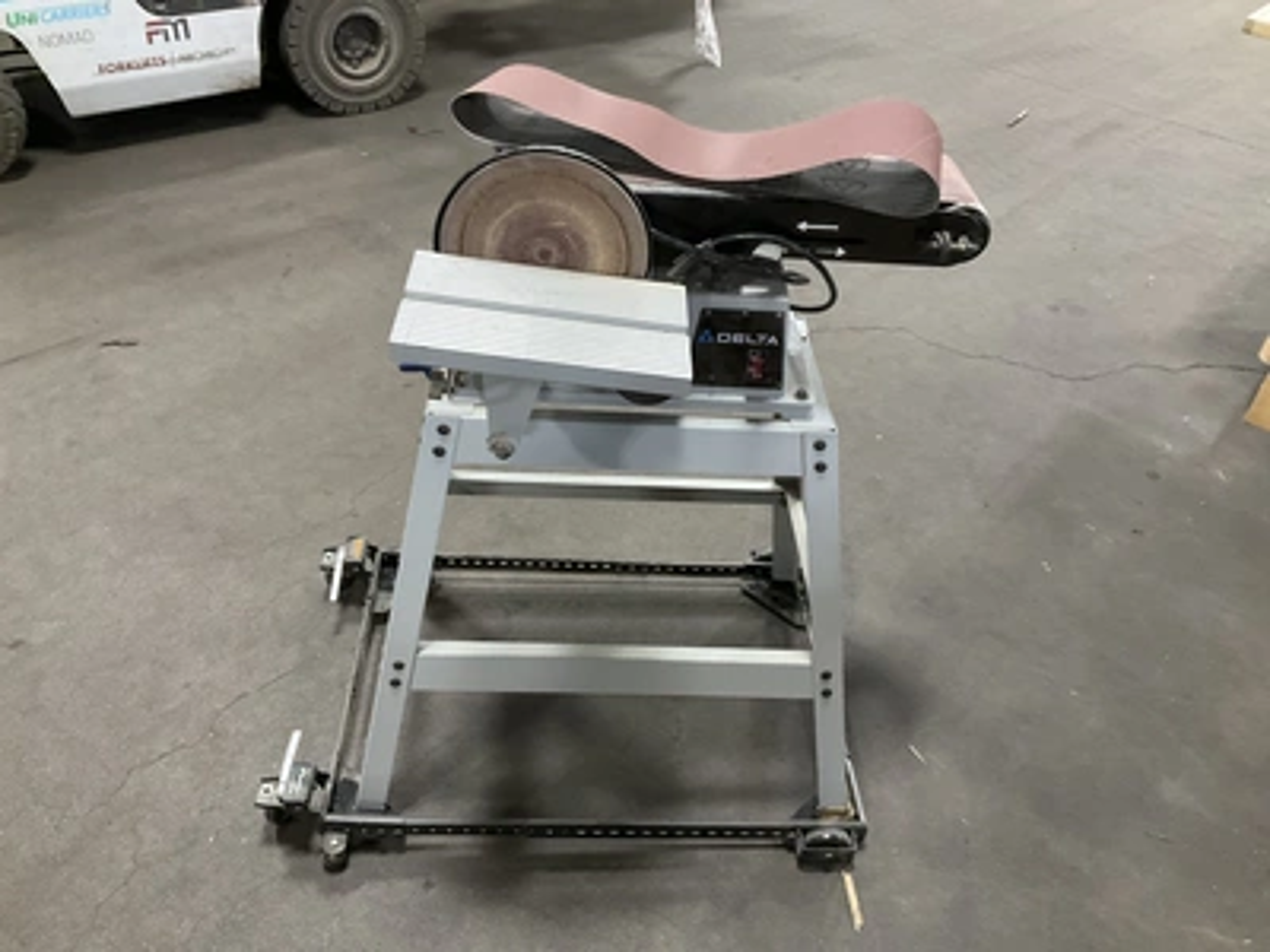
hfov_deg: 61.7
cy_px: 476
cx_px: 635
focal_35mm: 29
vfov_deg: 48.2
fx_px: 1064
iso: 320
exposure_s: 1/40
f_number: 1.8
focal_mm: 3
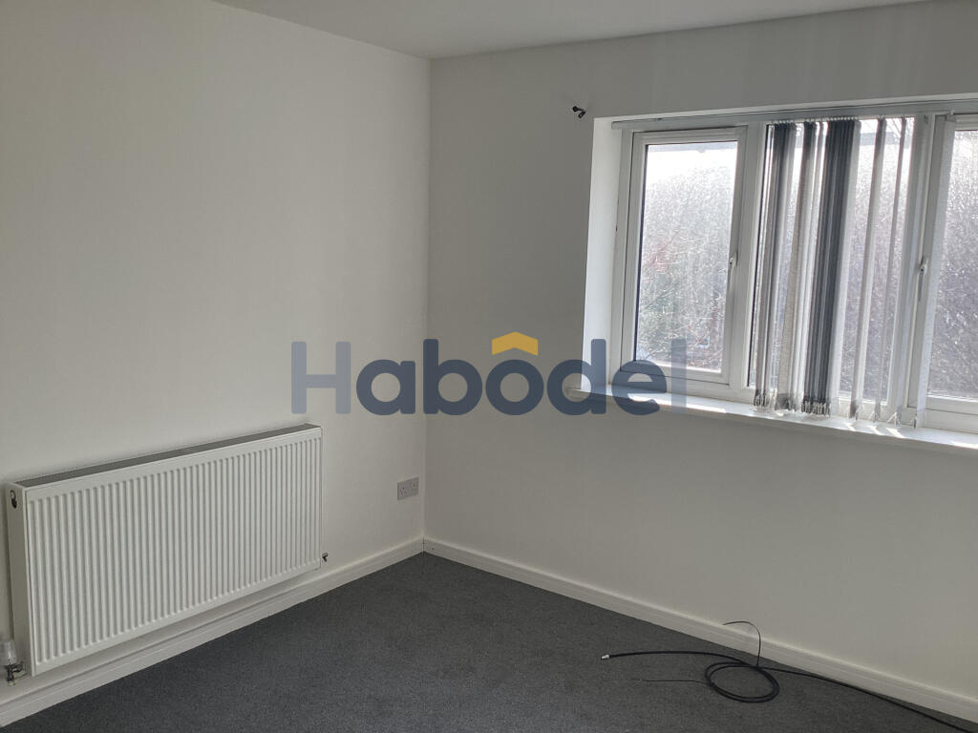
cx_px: 489
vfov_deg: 45.4
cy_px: 366
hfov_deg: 58.4
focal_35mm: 31
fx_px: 876
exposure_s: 1/120
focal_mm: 3.3
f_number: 2.4
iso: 32
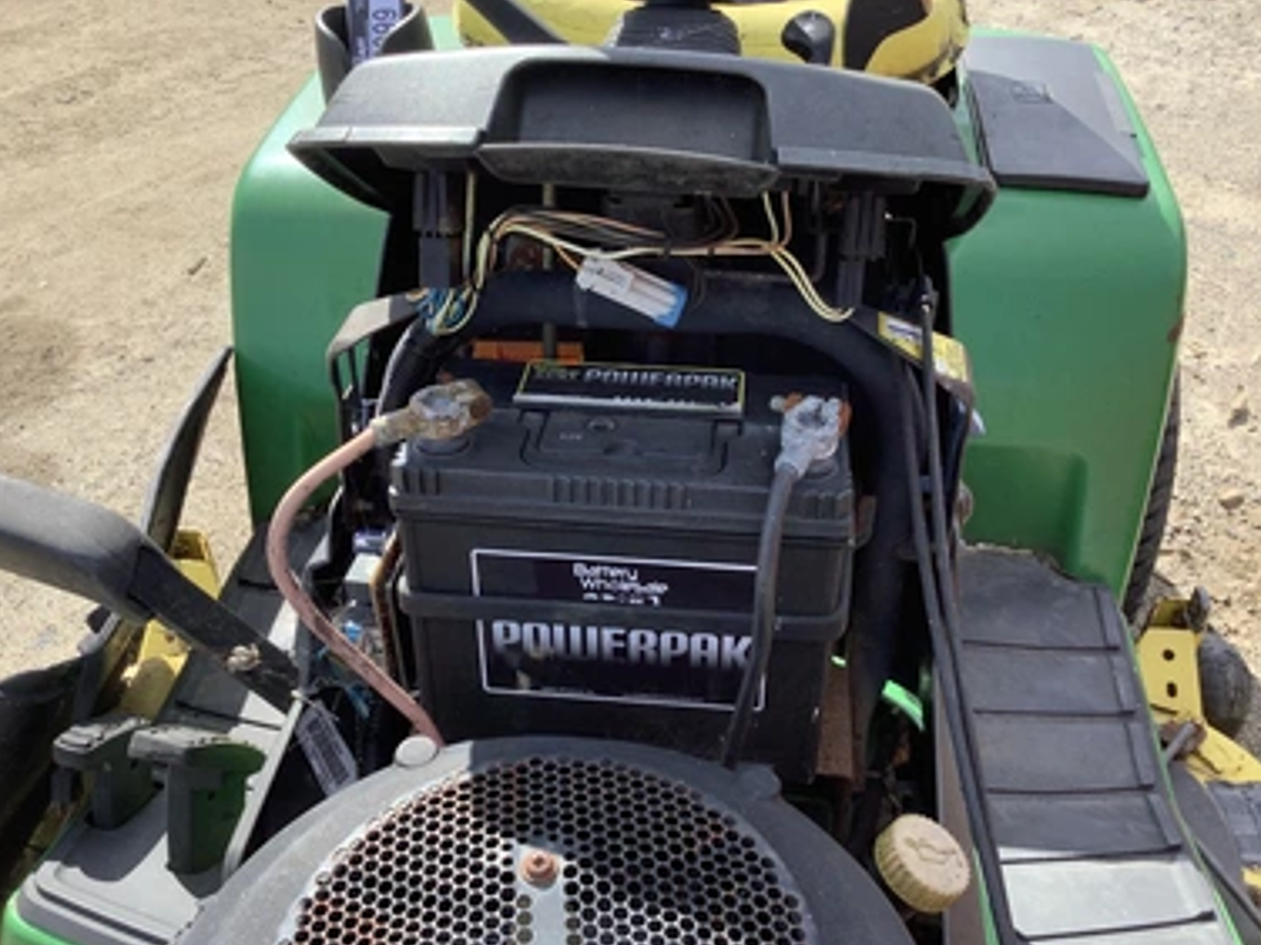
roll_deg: -1.1
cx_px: 637
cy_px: 499
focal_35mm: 33
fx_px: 1202
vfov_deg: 42.9
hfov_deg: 55.4
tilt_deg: -43.5
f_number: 2.4
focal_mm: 3.3
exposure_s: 1/420
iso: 25
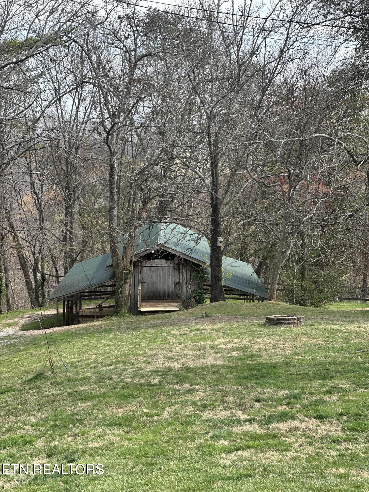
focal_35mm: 77
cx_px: 184
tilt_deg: -5.3
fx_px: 1094
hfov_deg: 19.1
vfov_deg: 25.3
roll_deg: +0.0
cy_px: 246
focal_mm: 9
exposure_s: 1/198
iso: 25
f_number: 2.8
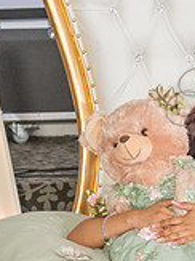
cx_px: 161
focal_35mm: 288
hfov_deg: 5.2
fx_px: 2166
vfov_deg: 6.9
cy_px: 225
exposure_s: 1/200
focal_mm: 52
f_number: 3.5
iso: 500
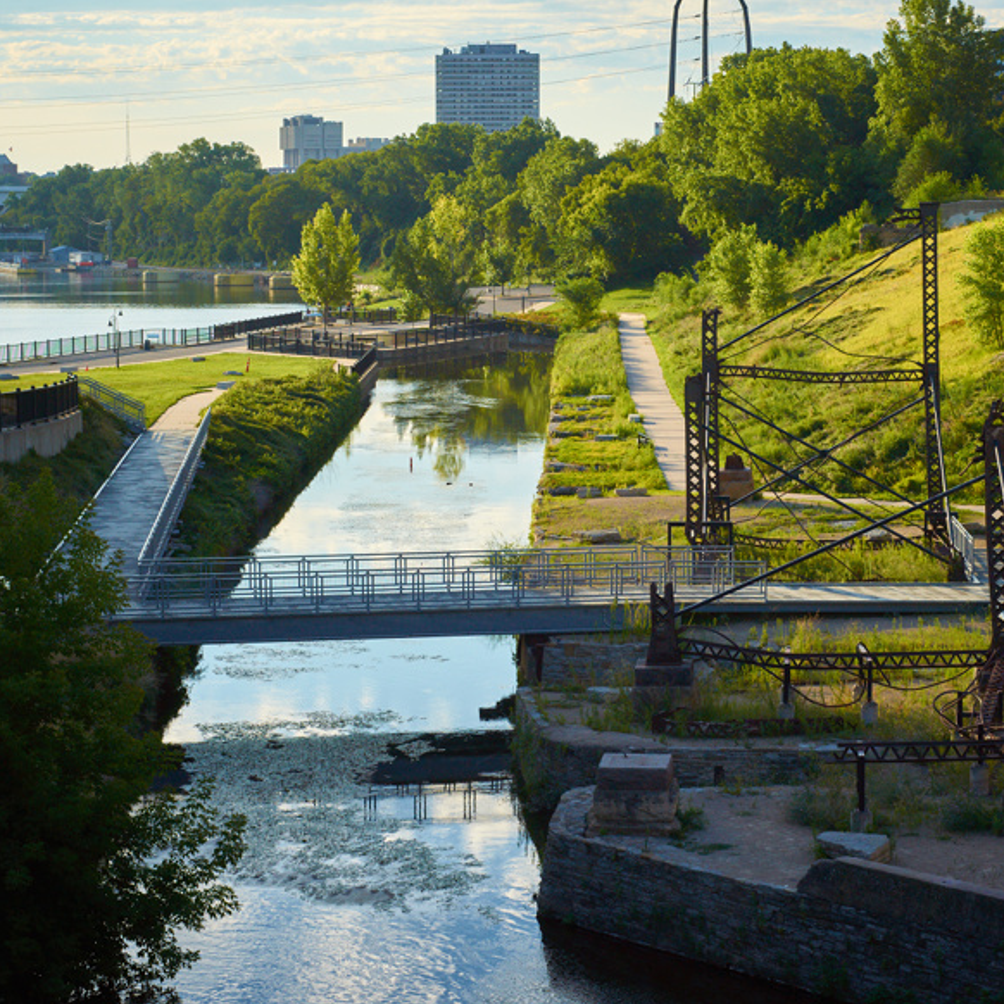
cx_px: 568
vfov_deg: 23.7
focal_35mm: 73
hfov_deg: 23.7
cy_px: 434
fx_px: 2395
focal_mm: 50
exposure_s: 1/125
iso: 200
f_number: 8
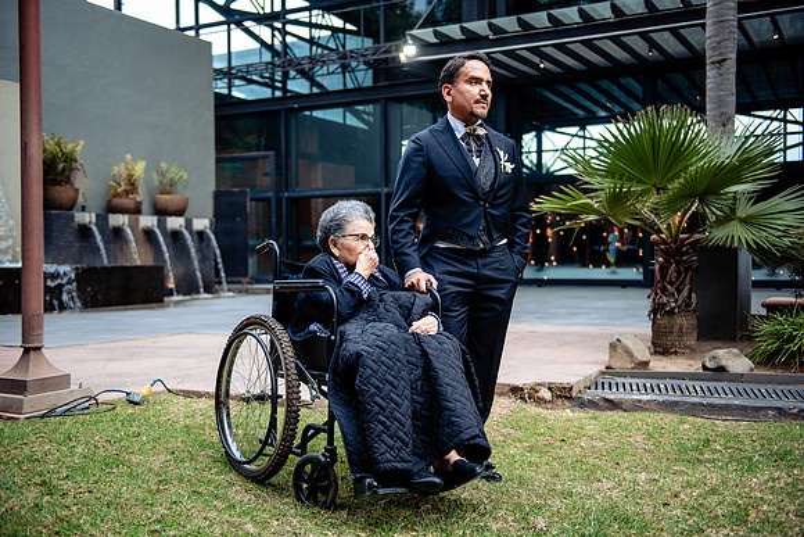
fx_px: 849
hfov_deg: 50.7
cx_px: 402
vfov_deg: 35.1
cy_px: 268
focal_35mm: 38
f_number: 2.8
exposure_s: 1/160
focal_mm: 38
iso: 320
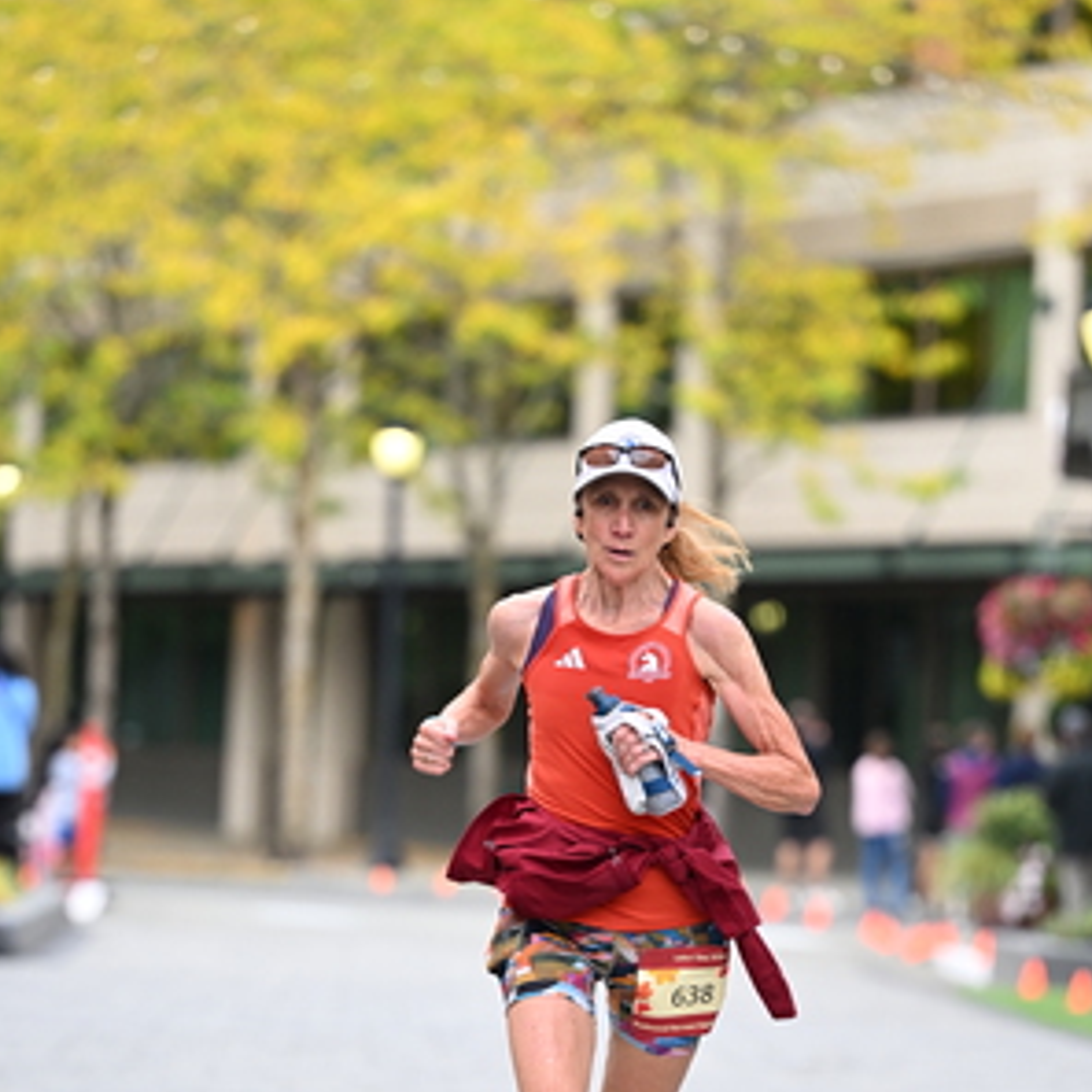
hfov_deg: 7.9
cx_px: 559
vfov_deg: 7.9
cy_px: 808
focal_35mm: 221
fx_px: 7888
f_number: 2.8
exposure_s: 1/2000
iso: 1000
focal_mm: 140
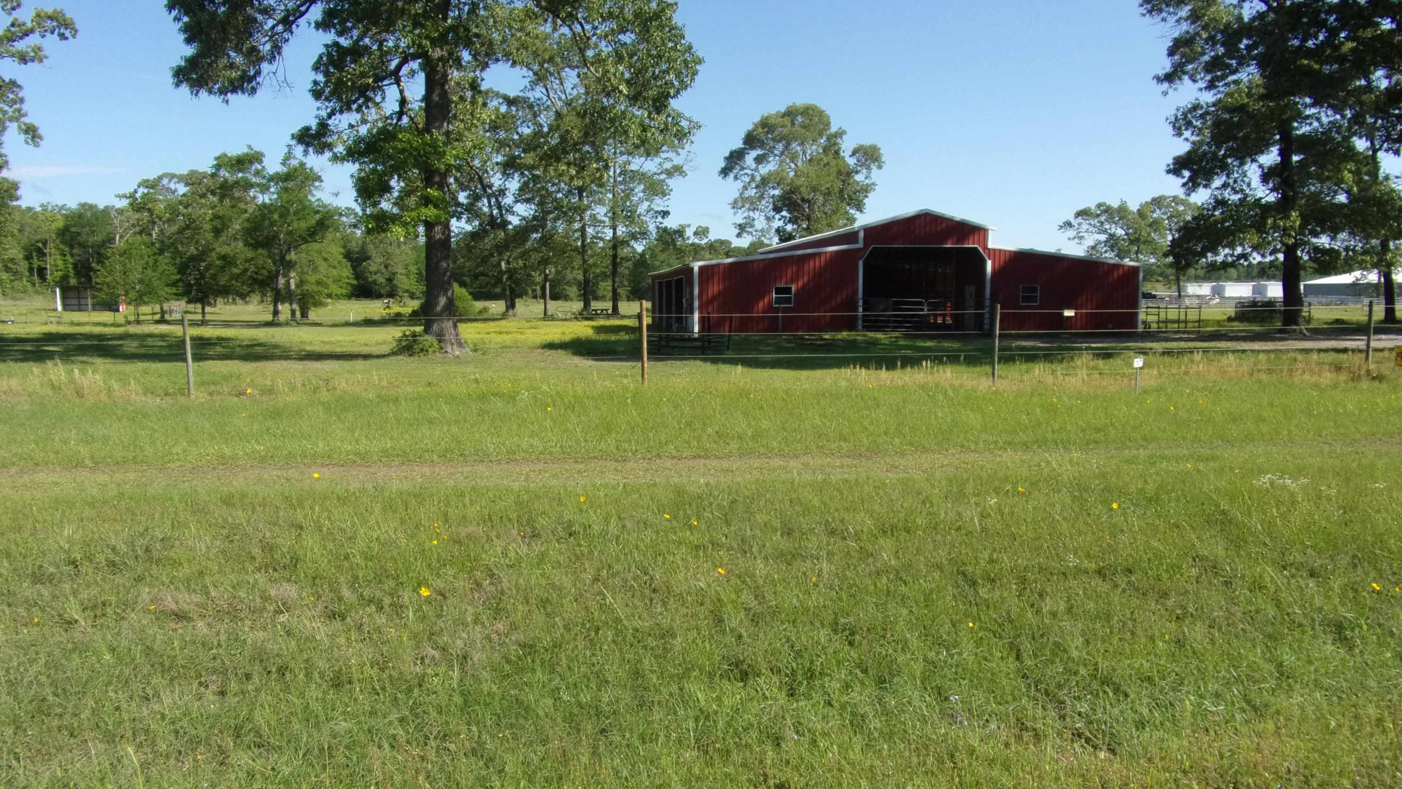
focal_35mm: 27
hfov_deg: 69.9
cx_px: 690
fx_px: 1004
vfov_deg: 42.9
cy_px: 398
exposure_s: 1/750
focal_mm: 4.3
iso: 80
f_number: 3.3
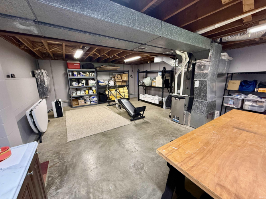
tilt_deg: -11.2
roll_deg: +0.2
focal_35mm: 14
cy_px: 100
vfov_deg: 85.7
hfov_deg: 102.1
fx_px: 108
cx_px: 133
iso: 250
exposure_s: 1/60
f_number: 2.2
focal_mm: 2.22
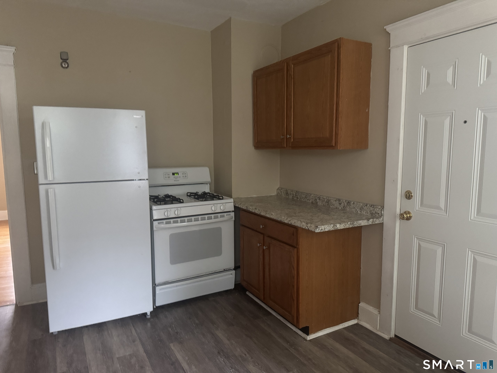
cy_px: 186
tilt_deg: -6.3
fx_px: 345
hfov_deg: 71.6
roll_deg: +0.9
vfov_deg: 56.8
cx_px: 248
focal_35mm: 24
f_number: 1.78
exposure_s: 1/39
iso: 1000
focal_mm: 6.76
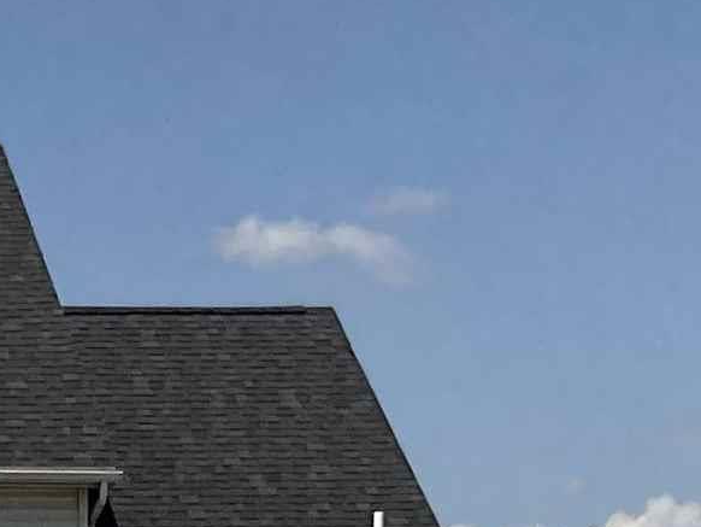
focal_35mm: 153
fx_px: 3100
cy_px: 1372
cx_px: -49
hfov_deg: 12.7
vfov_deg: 8.6
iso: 20
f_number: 1.8
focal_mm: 3
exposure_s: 1/4785
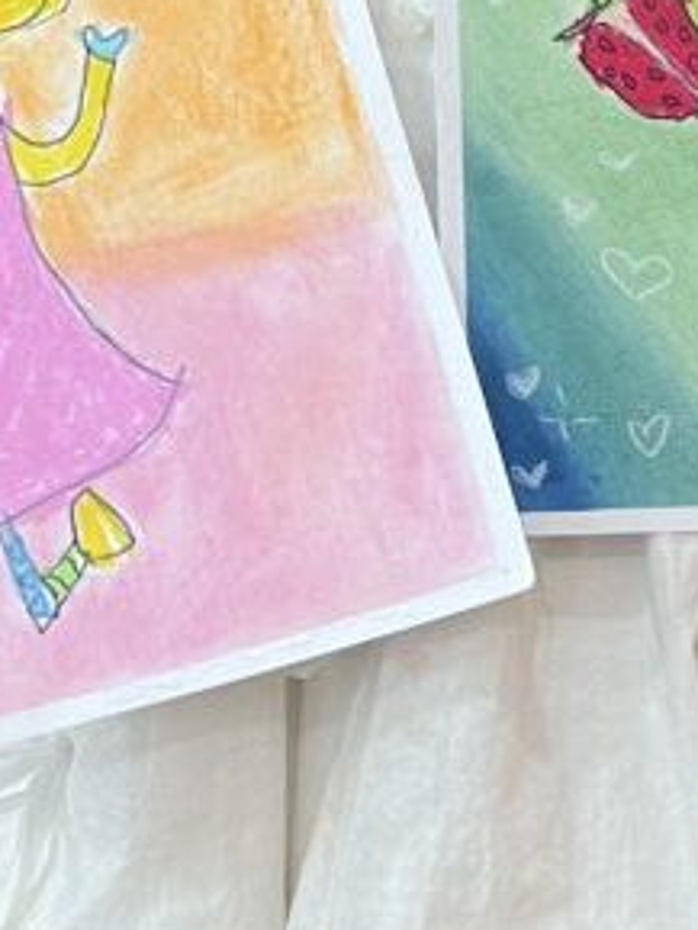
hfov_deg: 16.4
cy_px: 209
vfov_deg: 21.5
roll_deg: -3.2
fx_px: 2418
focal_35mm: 90
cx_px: 405
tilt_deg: -18.1
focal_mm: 5.7
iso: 100
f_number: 1.5
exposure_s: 1/50
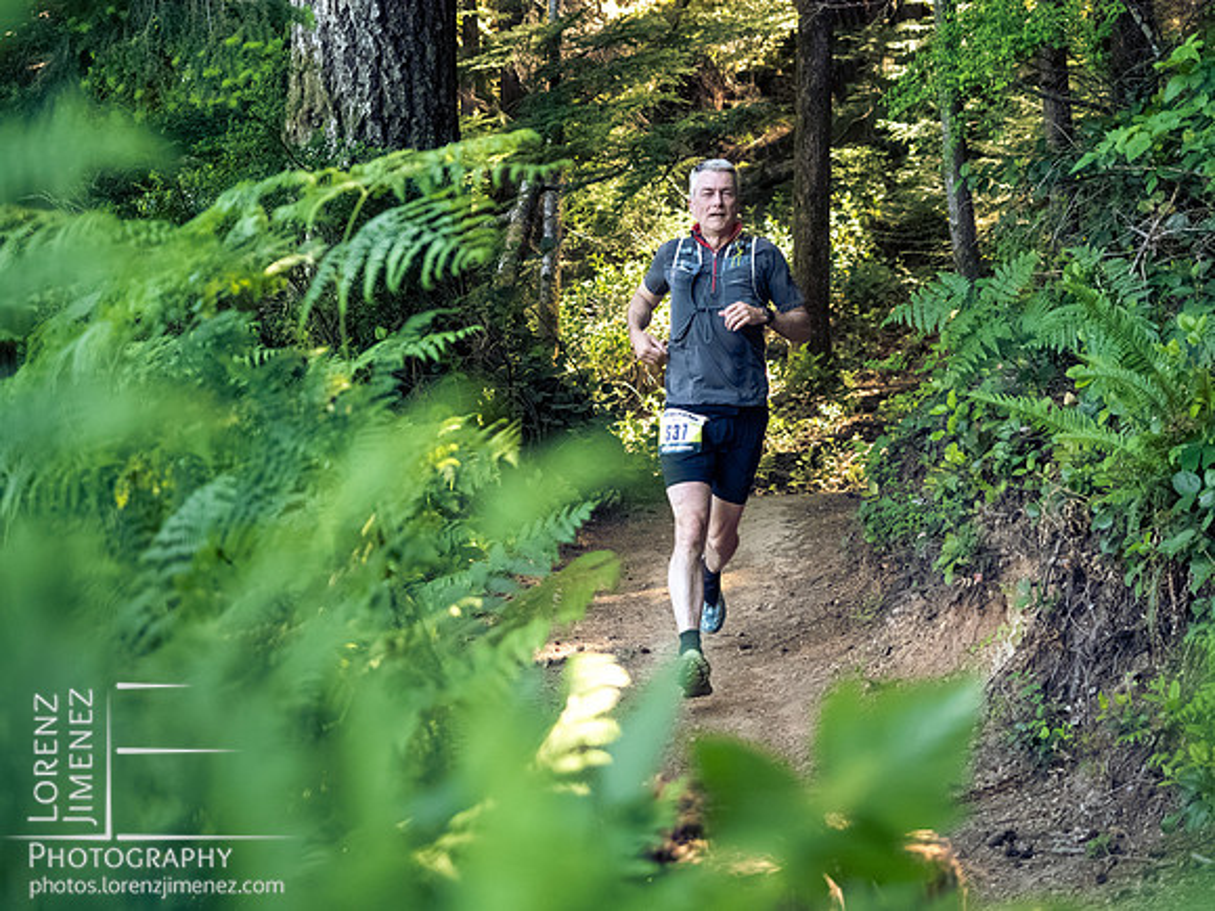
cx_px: 608
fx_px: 2808
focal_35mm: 80
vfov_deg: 18.4
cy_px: 456
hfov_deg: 24.4
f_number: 2.8
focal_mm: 40
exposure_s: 1/1250
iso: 5000
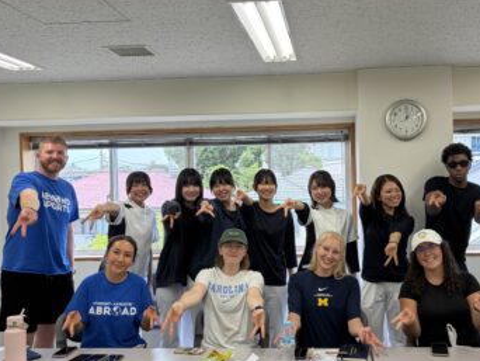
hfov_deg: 48.6
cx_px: 291
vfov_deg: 37.8
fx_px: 527
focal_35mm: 38
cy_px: 180
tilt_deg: +0.3
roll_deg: +0.9
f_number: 1.6
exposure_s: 1/251
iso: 50
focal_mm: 5.96
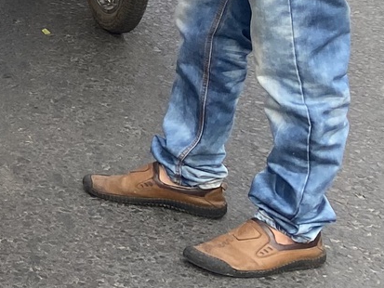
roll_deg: -0.3
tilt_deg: -11.2
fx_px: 1398
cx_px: -534
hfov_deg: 12.4
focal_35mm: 126
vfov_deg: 11.2
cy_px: -161
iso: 32
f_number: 1.8
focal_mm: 4.25
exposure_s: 1/391
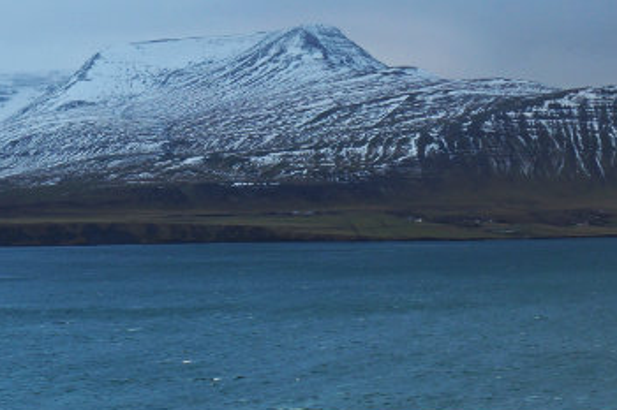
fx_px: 1938
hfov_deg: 18.0
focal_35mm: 113
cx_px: 210
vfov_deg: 12.0
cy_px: 59
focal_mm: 33
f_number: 9
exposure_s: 1/60
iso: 100
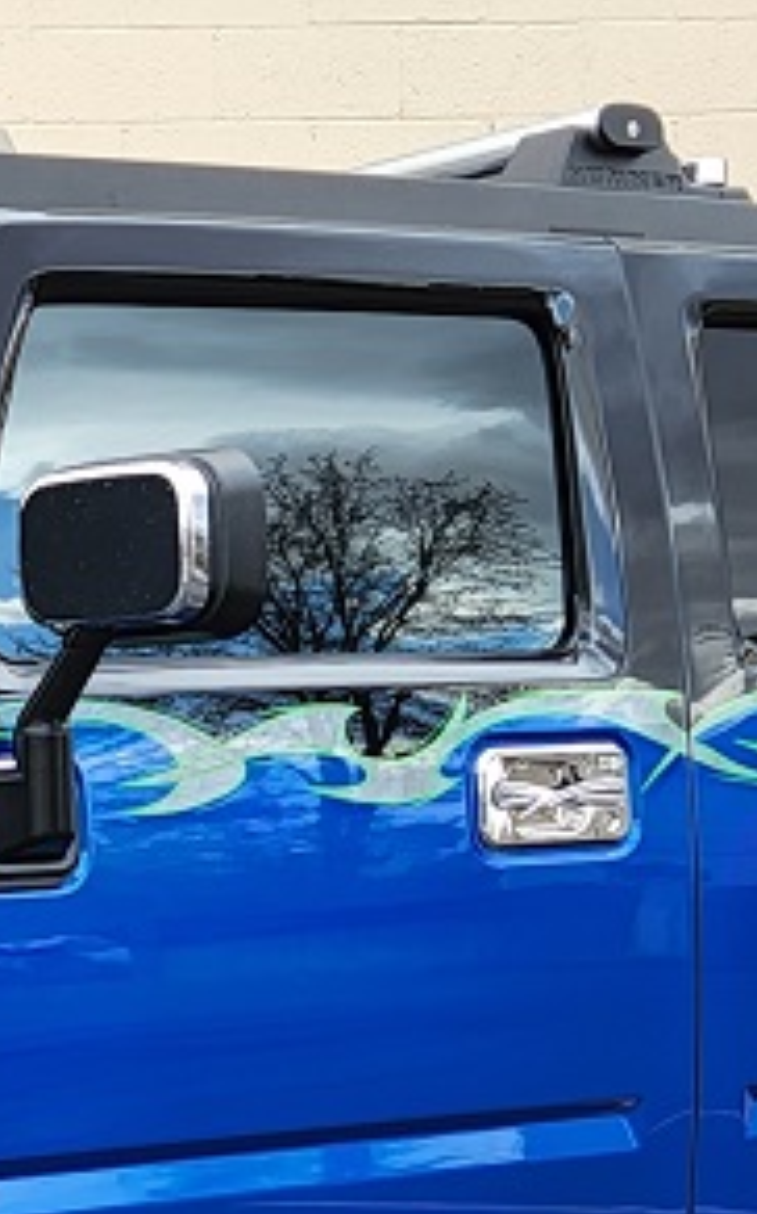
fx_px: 3539
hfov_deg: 12.0
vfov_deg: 19.1
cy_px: 1089
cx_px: -54
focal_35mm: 107
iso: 20
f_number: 1.8
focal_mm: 5.4
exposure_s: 1/279
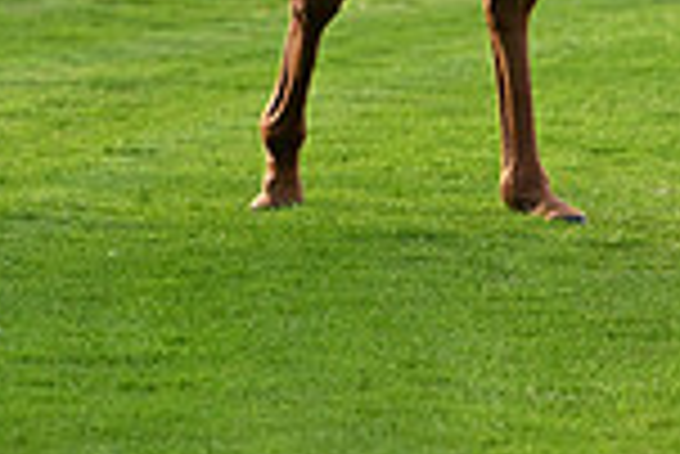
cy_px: -402
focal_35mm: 768
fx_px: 14520
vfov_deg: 1.8
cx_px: 698
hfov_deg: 2.7
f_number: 4.5
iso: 1000
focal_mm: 200
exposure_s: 1/1600
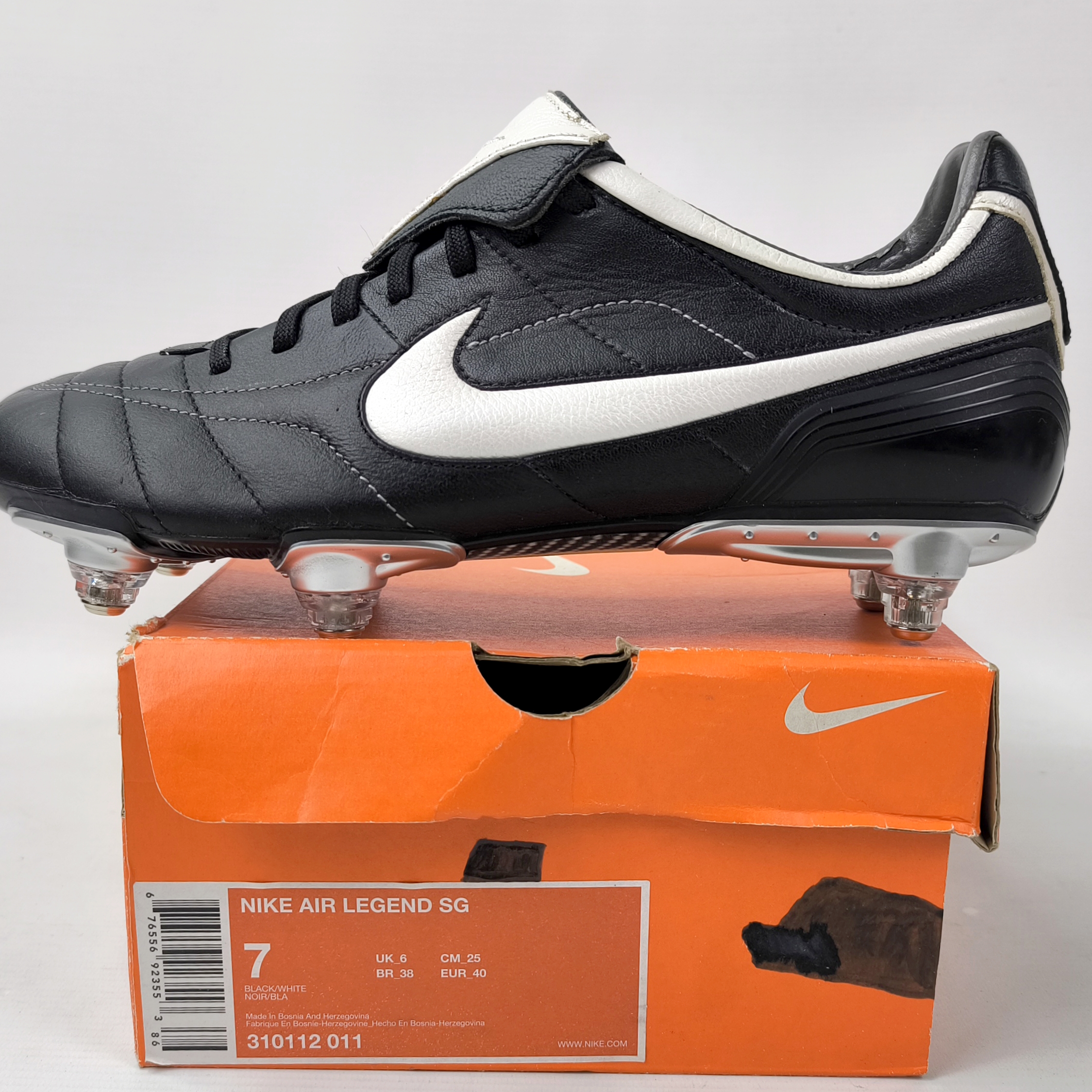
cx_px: 571
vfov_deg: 54.0
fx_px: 1071
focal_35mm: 30
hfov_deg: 54.0
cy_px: 564
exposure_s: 1/102
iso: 50
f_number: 1.9
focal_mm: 6.92
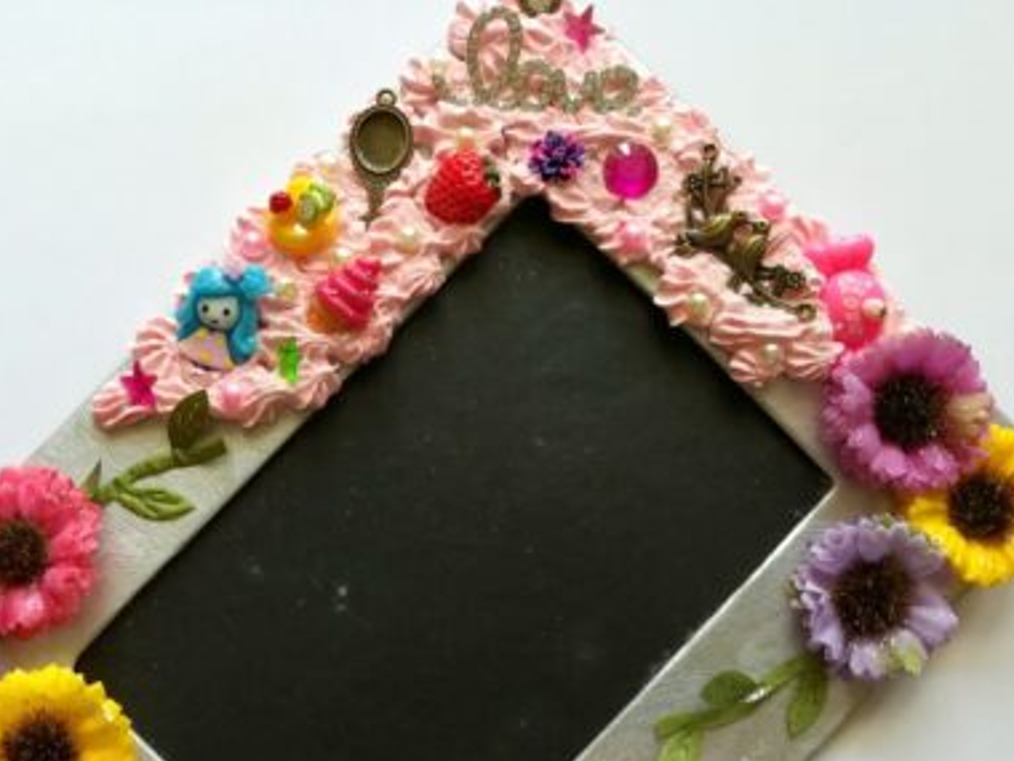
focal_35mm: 41
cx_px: 403
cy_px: 598
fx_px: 1201
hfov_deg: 45.5
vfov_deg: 34.2
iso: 100
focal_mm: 3.83
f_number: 2.2
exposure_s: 1/40
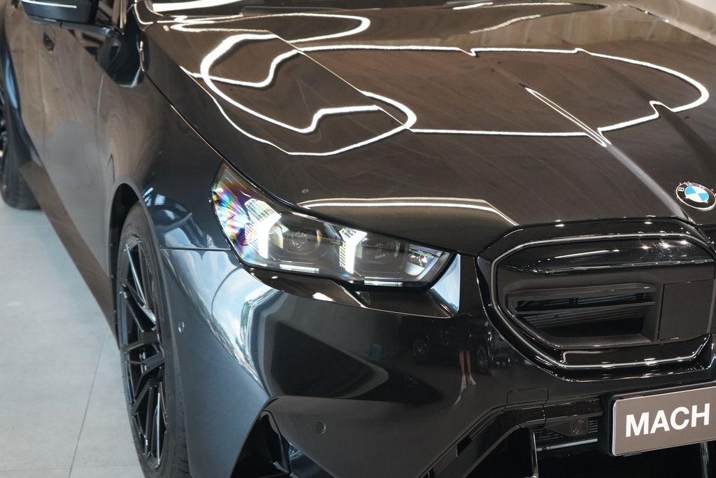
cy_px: 239
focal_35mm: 70
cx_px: 358
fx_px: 1392
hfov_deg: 28.8
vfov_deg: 19.5
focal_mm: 70
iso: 10000
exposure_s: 1/160
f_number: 5.6
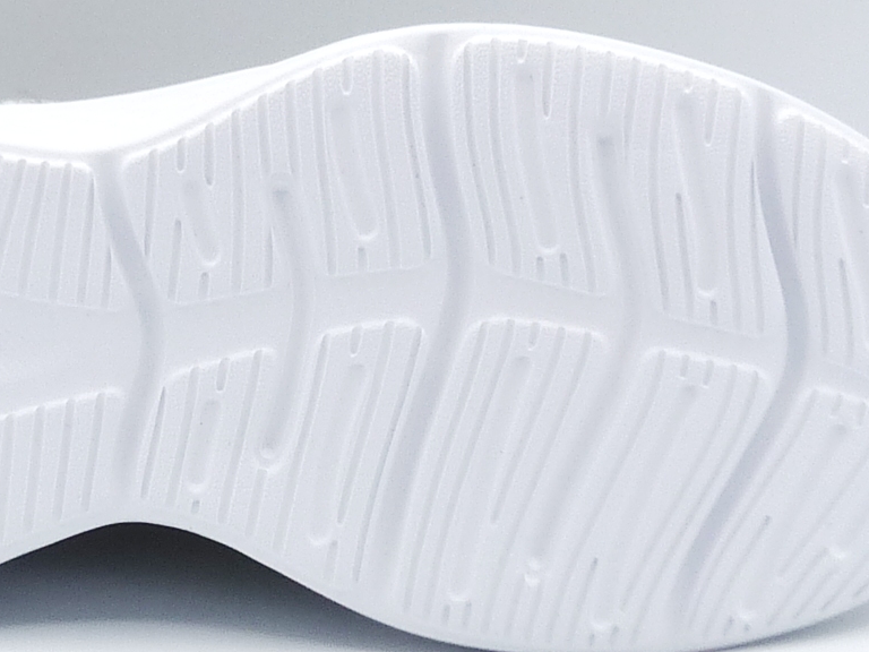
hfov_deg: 19.5
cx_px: 223
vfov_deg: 14.8
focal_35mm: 100
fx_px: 2510
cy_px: 351
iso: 100
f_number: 4.5
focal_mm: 4.8
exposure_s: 1/200
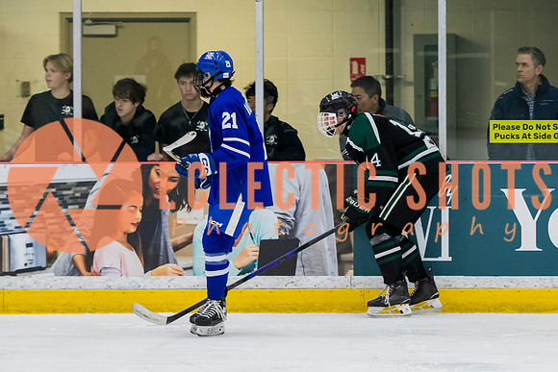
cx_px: 331
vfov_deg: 5.5
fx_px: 3873
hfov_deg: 8.2
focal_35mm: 250
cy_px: 163
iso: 2000
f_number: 3.2
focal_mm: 122
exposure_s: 1/640
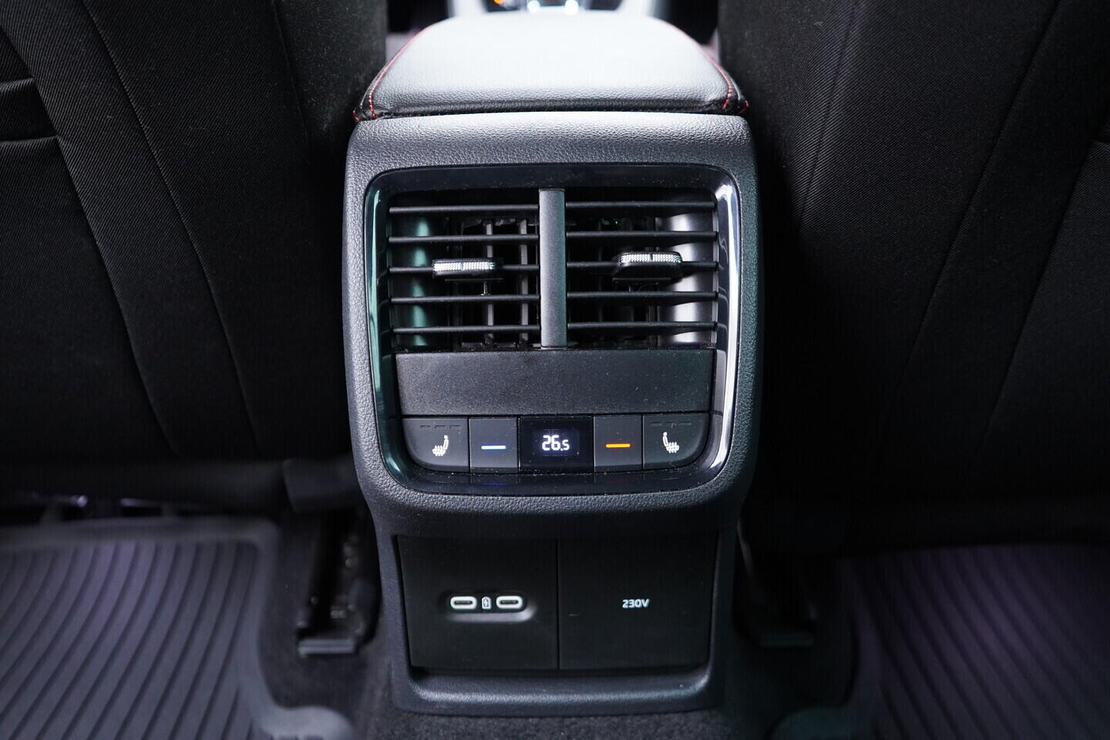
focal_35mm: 36
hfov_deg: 53.1
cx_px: 555
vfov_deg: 36.9
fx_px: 1110
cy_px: 370
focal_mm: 24
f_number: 2.8
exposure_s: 1/40
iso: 1250
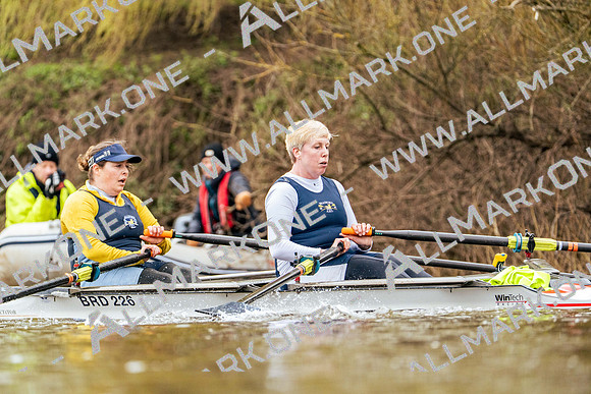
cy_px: 197
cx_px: 296
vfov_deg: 3.5
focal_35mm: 388
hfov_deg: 5.3
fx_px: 6371
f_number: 6.3
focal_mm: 388
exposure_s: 1/2000
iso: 3200
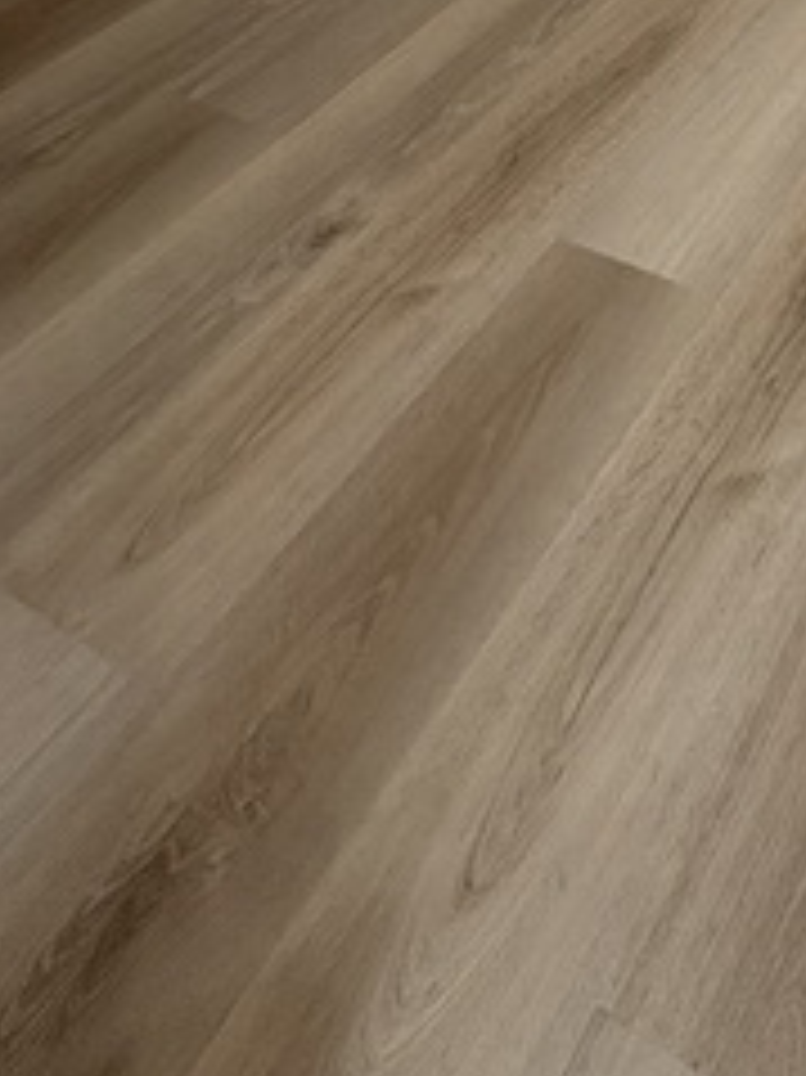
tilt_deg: -16.4
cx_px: 928
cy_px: -412
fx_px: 1212
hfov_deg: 31.7
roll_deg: +0.7
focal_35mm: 39
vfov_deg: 32.1
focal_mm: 2.22
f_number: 2.2
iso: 125
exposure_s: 1/60
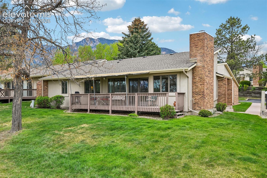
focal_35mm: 30
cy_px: 89
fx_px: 222
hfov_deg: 61.9
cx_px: 134
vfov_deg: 43.6
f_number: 11
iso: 90
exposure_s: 1/30
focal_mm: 30
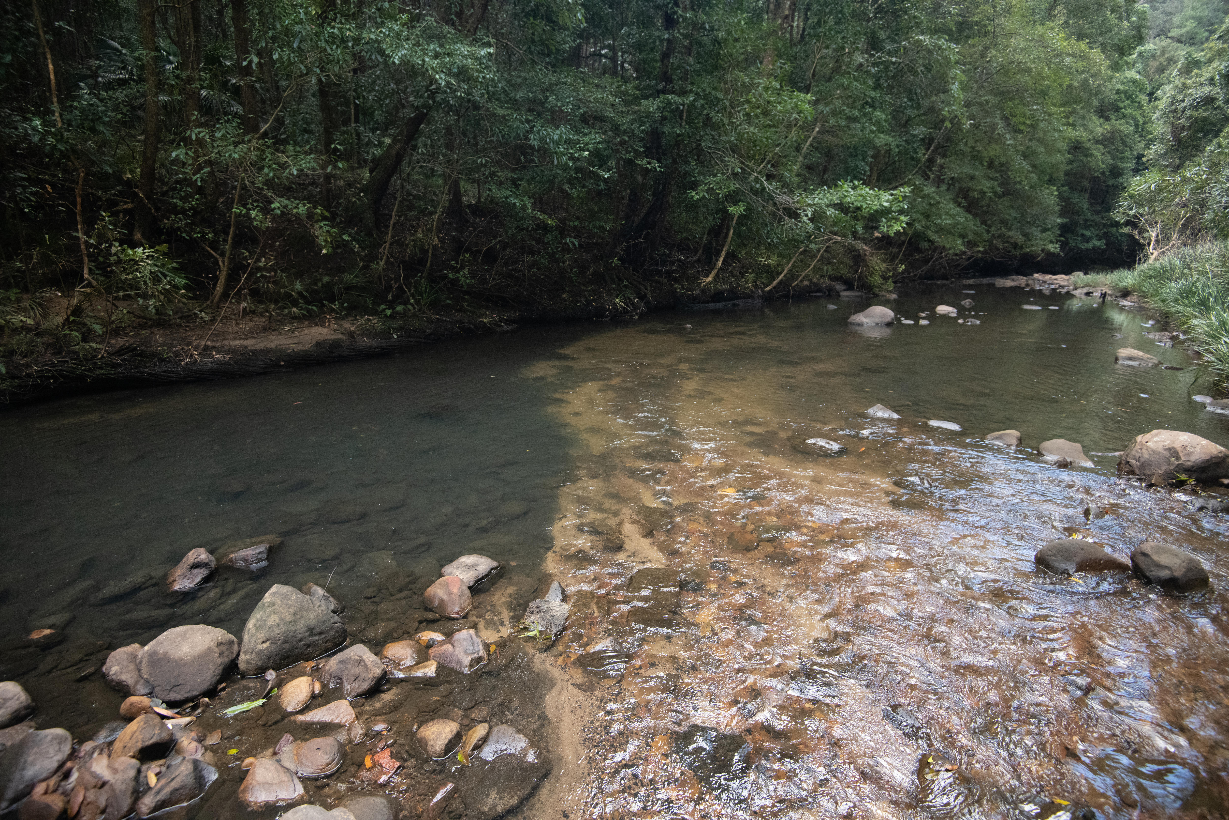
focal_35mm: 16
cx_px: 614
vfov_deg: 73.7
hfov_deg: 96.7
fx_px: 546
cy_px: 410
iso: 3600
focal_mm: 16
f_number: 4
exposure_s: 1/500
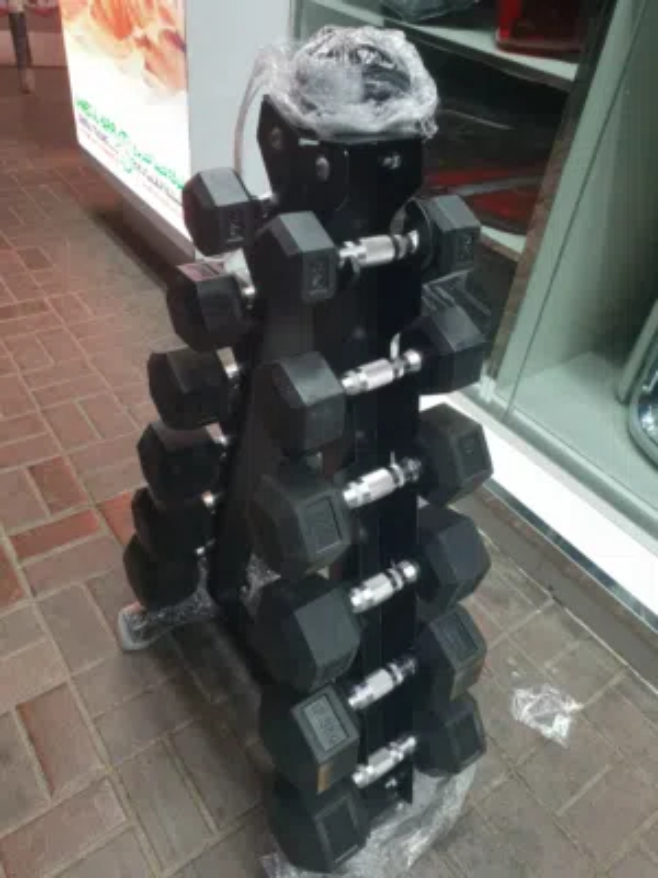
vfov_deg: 67.3
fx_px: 659
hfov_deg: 53.1
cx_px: 329
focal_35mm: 26
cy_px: 439
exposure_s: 1/50
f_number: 2.4
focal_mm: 4.3
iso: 64
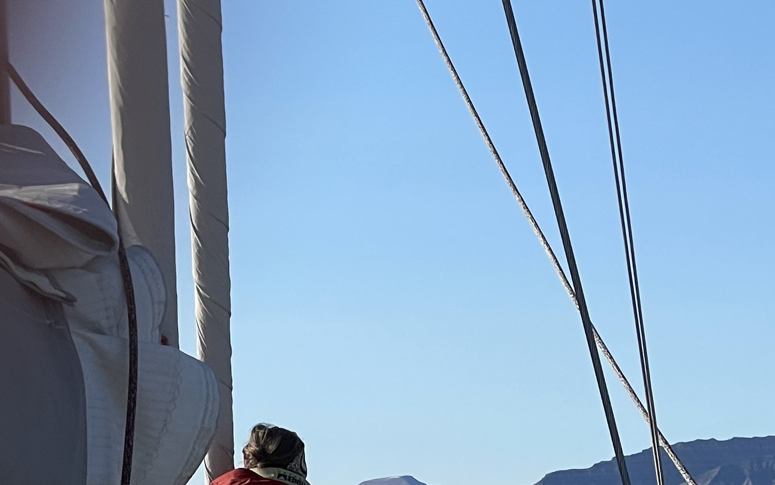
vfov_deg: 7.4
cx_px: 894
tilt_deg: +1.1
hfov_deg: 11.6
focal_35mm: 177
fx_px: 3739
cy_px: 539
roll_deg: +0.1
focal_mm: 7.5
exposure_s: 1/1908
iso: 20
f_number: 2.2
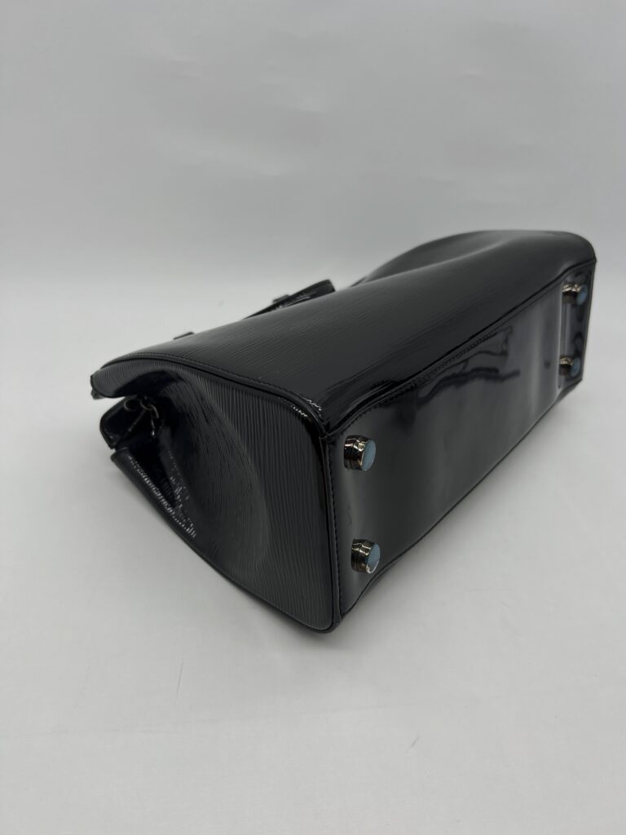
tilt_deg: -33.6
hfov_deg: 53.1
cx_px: 313
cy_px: 418
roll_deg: -5.1
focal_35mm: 26
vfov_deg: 67.3
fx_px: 627
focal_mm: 5.7
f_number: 1.5
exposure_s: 1/376
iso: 50
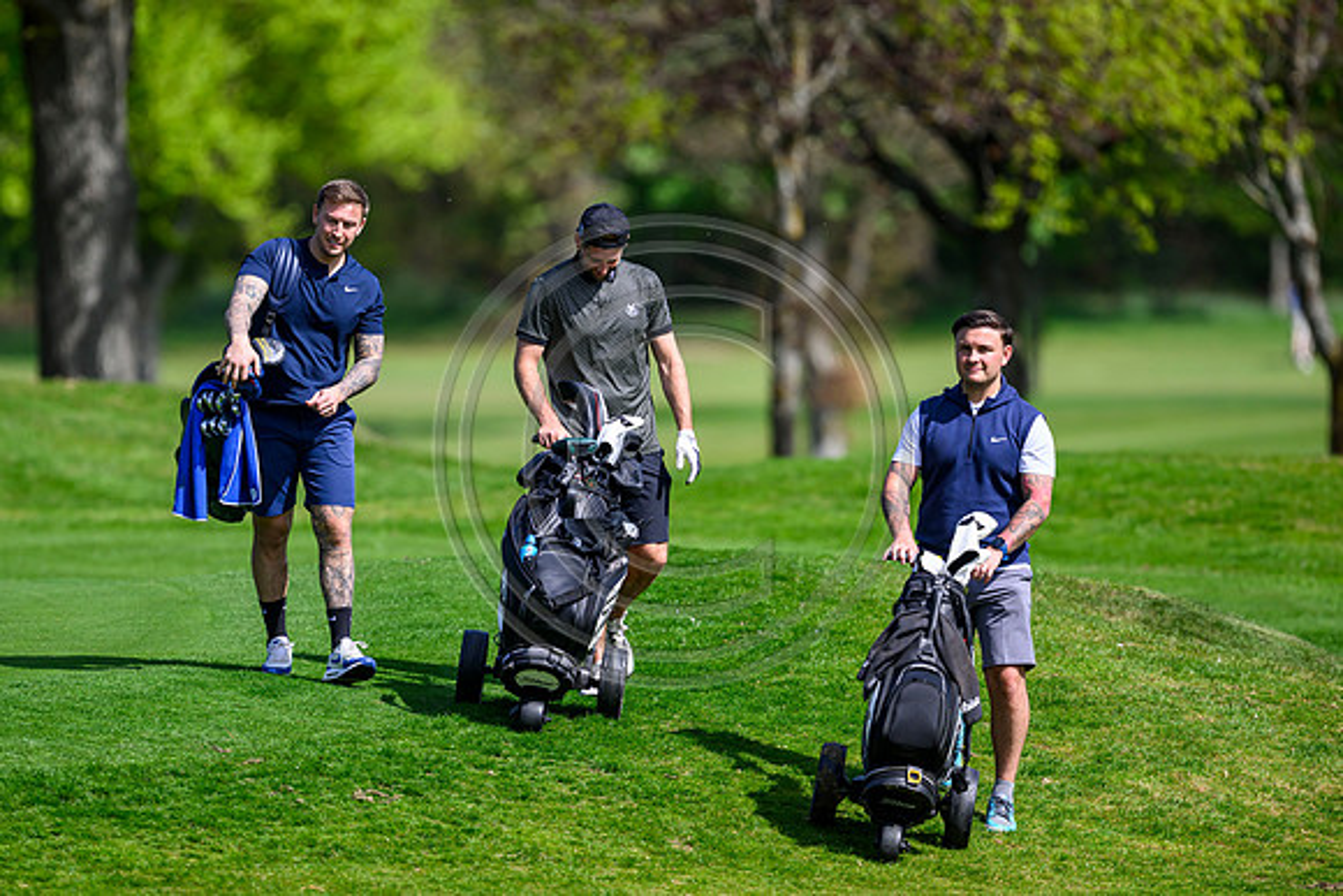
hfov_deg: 4.7
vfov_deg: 3.2
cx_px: 614
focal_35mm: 434
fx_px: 16195
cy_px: 410
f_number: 3.5
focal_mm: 400
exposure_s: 1/5000
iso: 500
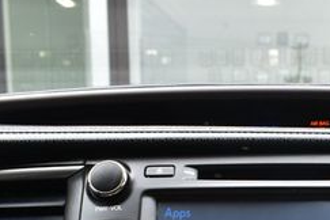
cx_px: 301
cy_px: 282
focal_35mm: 71
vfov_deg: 18.0
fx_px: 651
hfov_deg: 27.4
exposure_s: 1/50
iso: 400
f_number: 8
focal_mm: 18
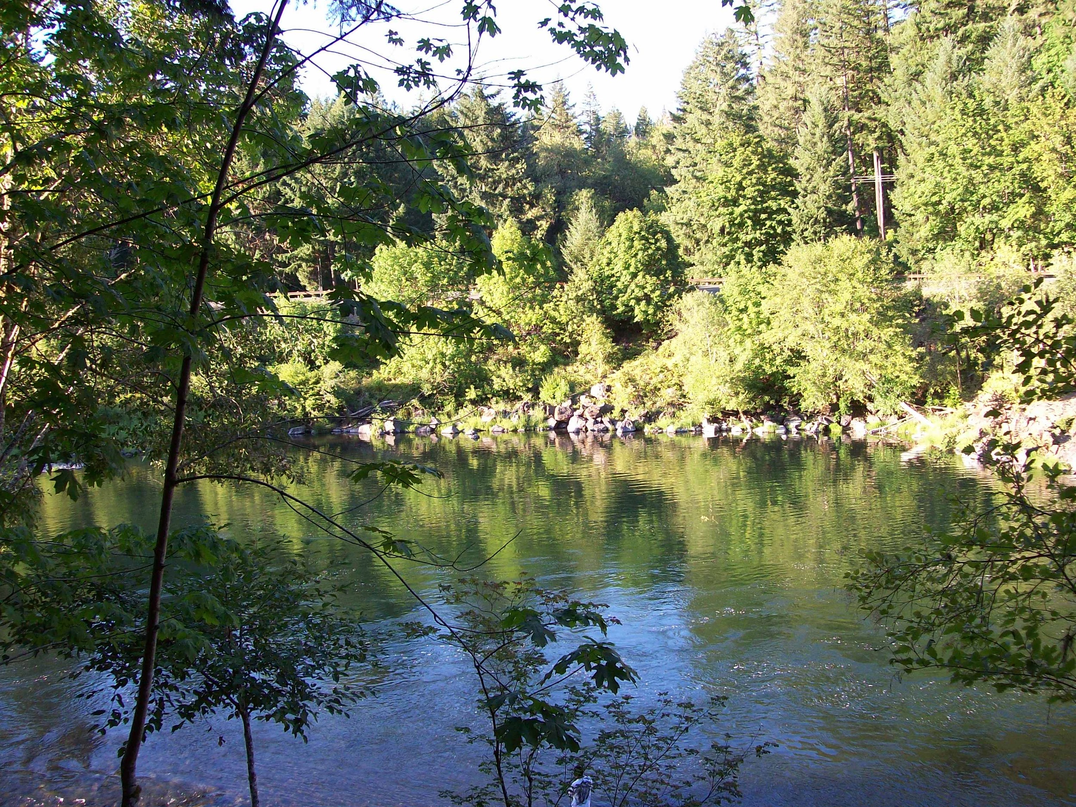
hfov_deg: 51.4
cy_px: 404
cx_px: 538
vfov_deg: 39.7
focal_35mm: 36
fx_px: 1119
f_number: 2.7
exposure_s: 1/122
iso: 80
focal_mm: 6
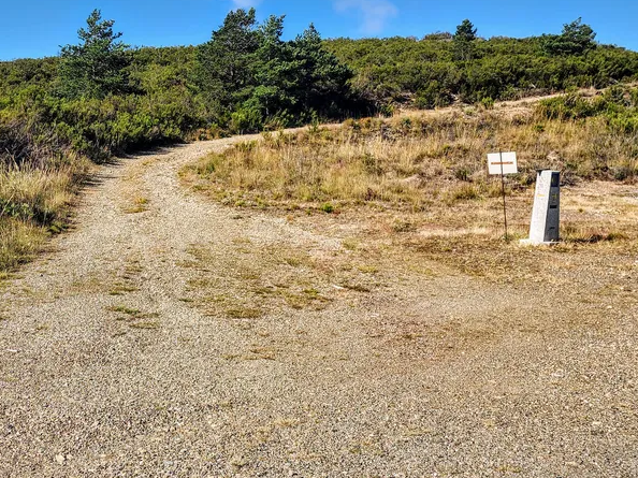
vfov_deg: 45.2
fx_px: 571
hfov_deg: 57.5
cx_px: 233
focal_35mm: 31
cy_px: 194
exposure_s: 1/897
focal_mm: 6.4
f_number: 1.8
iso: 12
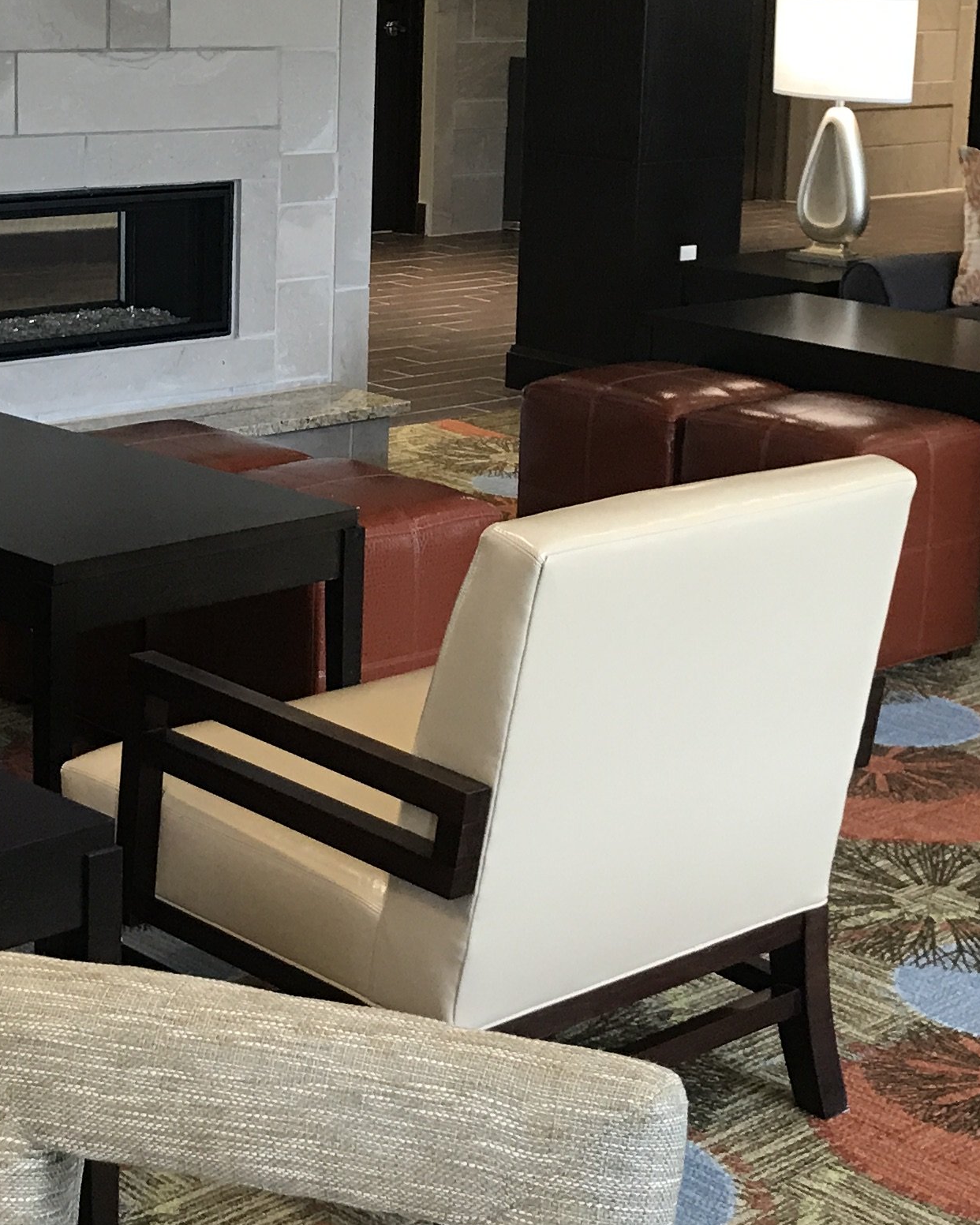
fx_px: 2574
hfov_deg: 21.5
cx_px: 409
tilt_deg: -11.9
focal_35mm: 71
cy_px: 394
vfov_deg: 26.6
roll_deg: -1.8
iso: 40
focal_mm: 3.99
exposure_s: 1/24
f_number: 1.8
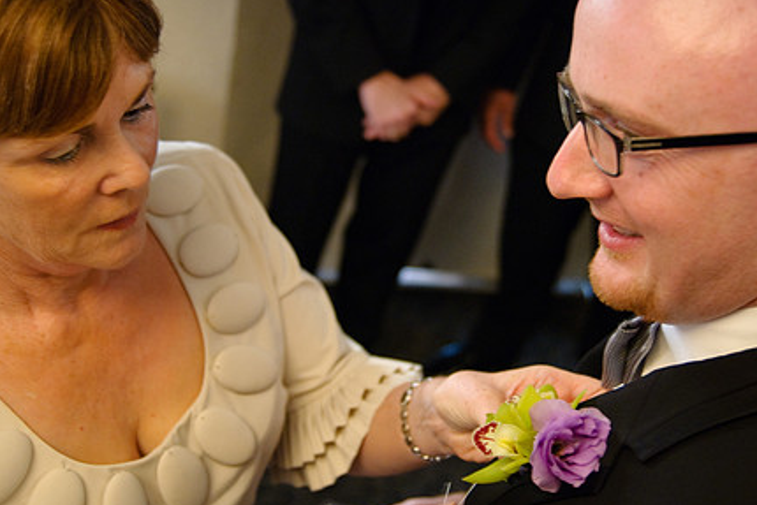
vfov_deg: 24.8
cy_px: 266
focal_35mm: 55
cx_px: 396
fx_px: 1150
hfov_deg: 36.4
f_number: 2.8
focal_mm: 27
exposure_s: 1/15
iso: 800
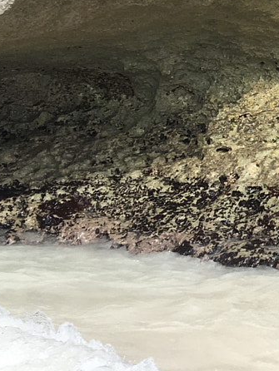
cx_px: 407
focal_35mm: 104
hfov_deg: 13.5
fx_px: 1117
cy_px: -62
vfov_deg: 18.0
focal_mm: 4.15
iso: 25
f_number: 2.2
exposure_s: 1/1709
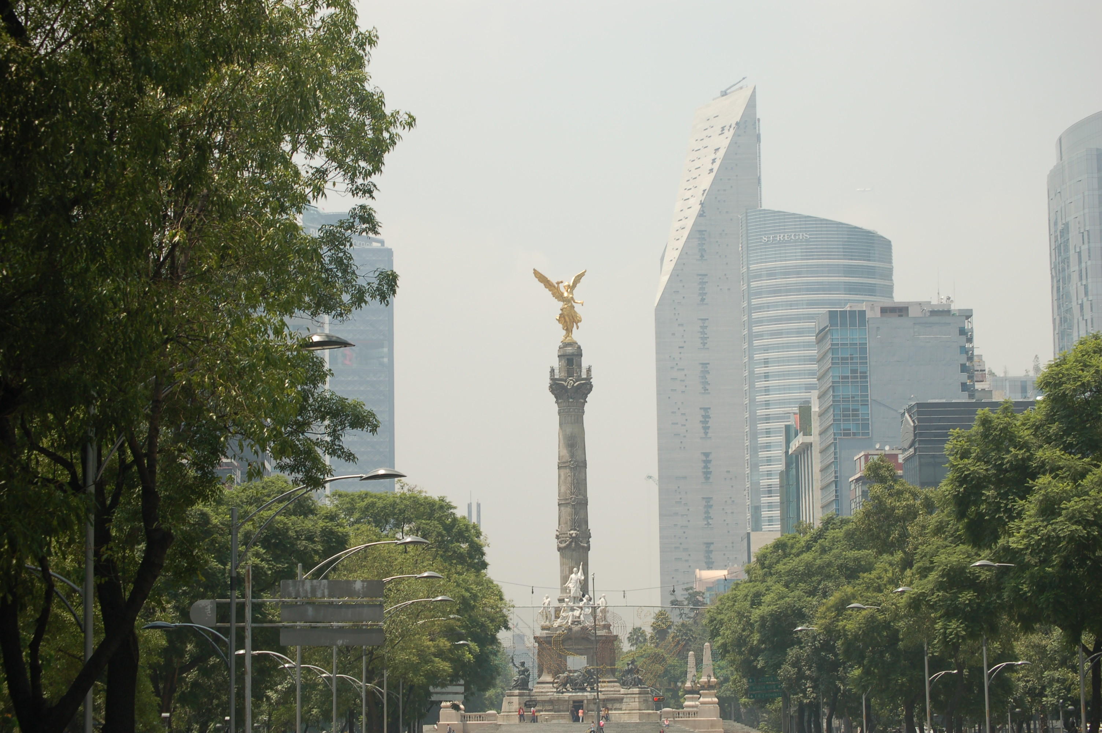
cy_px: 366
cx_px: 551
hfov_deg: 24.6
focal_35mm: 82
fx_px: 2523
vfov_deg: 16.5
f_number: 8
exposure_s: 1/200
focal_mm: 55
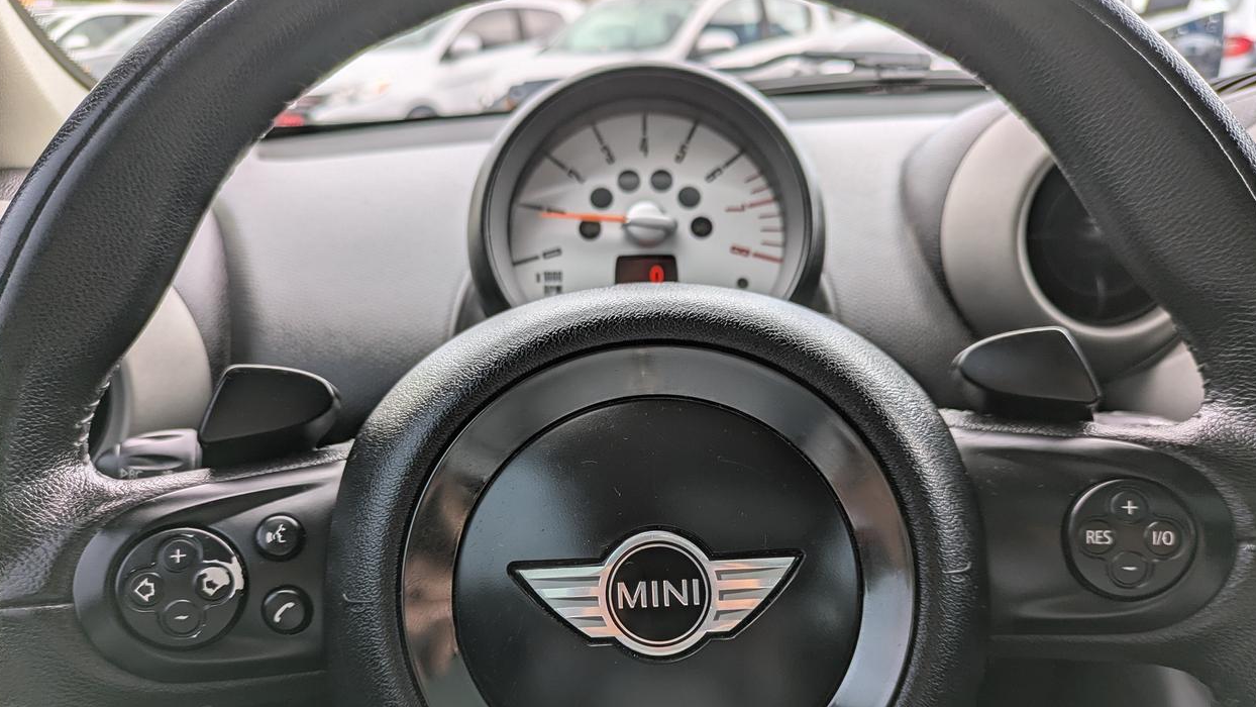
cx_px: 639
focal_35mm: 28
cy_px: 466
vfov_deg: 41.0
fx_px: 933
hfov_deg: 67.9
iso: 37
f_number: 1.89
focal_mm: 5.43
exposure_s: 1/147
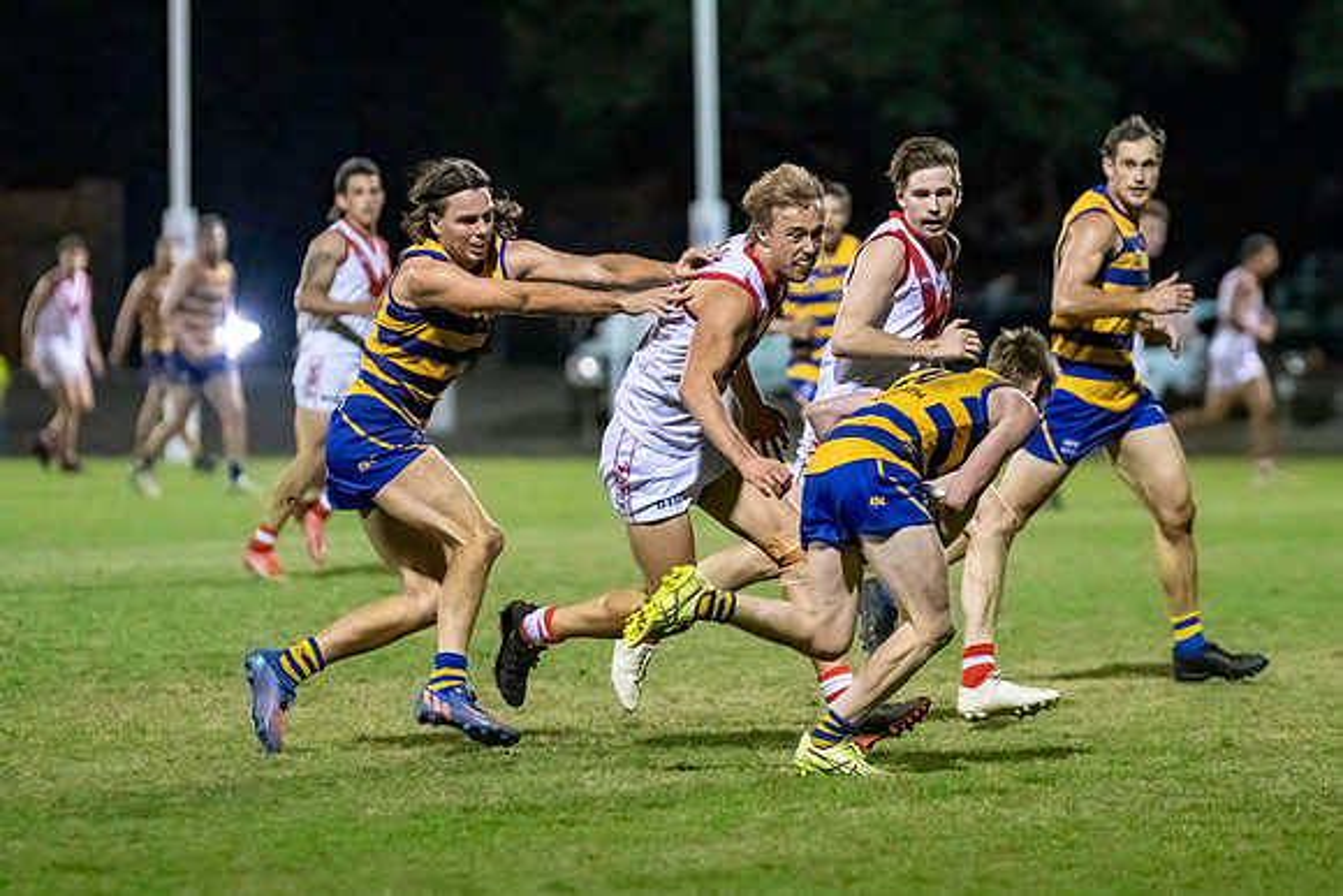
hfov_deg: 6.2
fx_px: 12368
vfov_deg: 4.1
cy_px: 390
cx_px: 759
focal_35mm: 331
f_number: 2.8
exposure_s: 1/1250
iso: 10000
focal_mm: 210
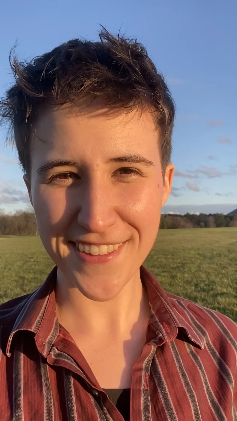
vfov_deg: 59.5
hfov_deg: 35.4
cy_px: 210
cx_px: 86
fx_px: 369
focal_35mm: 33
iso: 25
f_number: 2.2
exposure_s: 1/351
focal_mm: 2.71
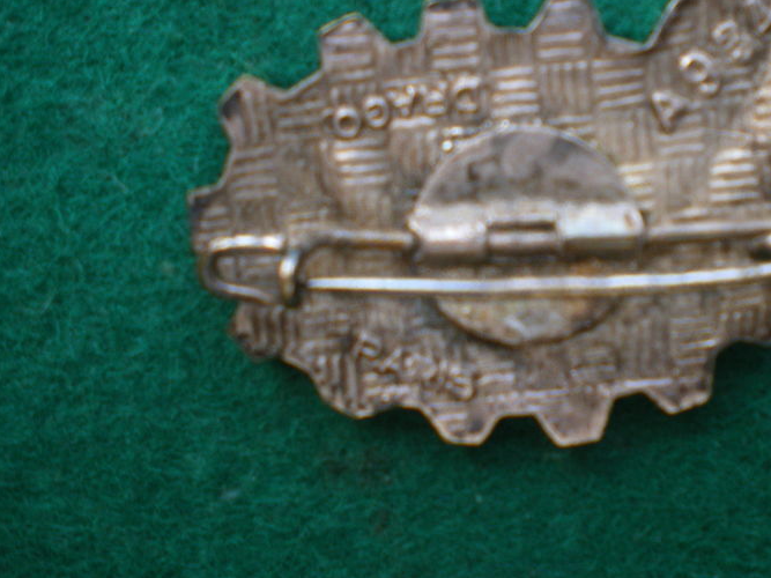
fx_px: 1269
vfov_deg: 25.6
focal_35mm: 57
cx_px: 536
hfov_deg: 33.4
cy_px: 255
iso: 125
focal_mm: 6.3
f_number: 3.1
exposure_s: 1/50
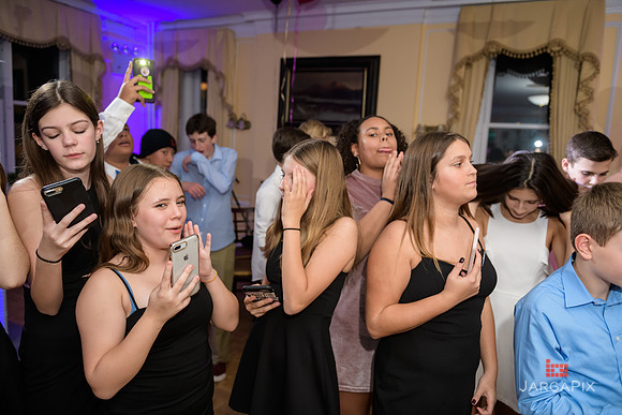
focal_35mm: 27
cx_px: 311
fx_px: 467
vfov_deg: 48.0
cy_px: 208
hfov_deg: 67.4
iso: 800
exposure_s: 1/125
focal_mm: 27
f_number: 3.2
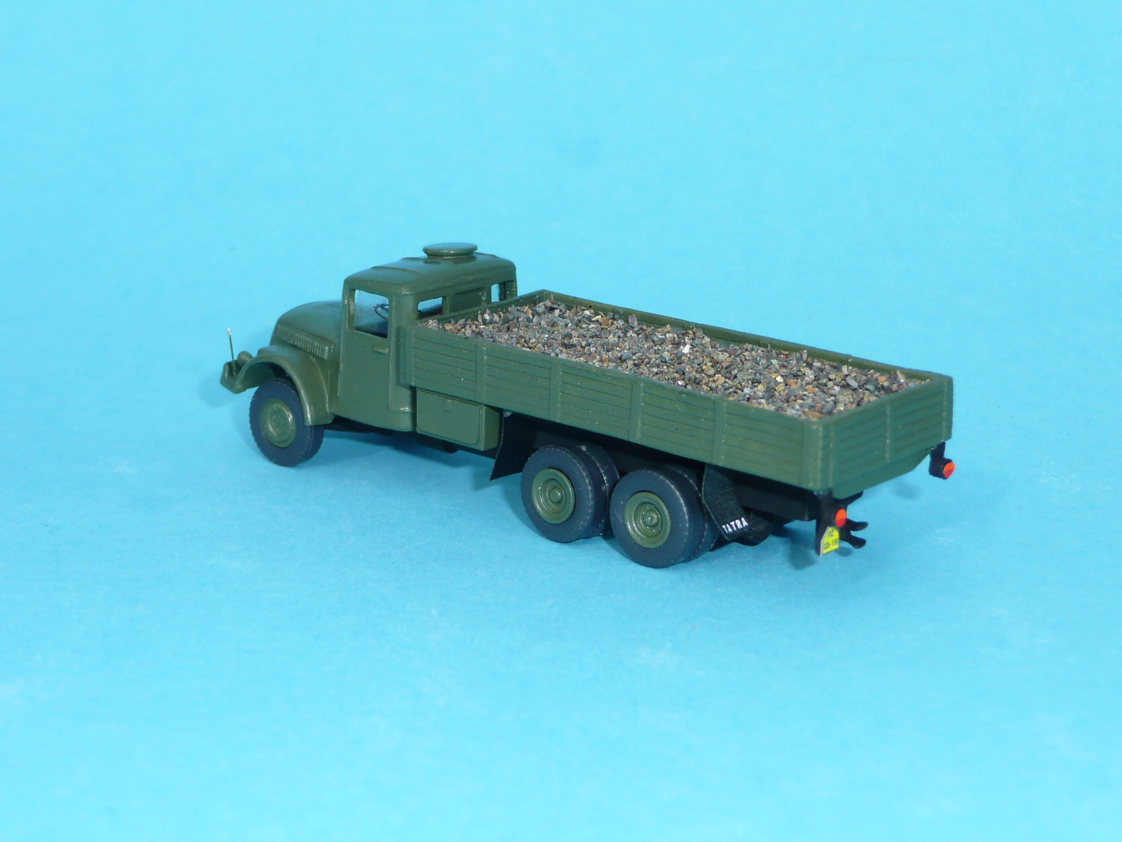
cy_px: 421
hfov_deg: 29.0
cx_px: 561
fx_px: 2172
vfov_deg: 21.9
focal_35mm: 67
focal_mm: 11
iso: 100
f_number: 4.5
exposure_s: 1/400
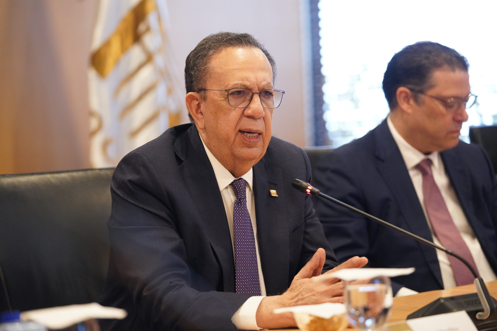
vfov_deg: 10.9
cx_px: 248
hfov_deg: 16.3
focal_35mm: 126
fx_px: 1739
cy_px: 166
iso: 5000
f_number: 3.2
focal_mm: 126
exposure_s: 1/250
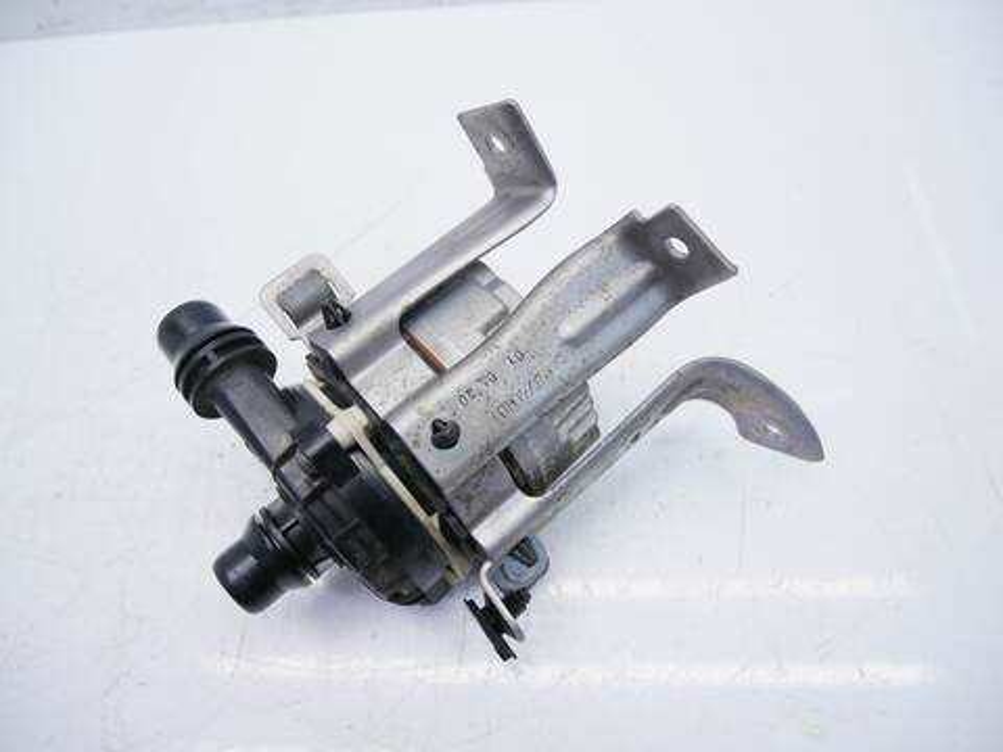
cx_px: 502
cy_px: 376
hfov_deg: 71.6
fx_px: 695
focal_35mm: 24
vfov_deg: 56.8
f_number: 3.5
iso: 200
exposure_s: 1/125
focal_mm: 12
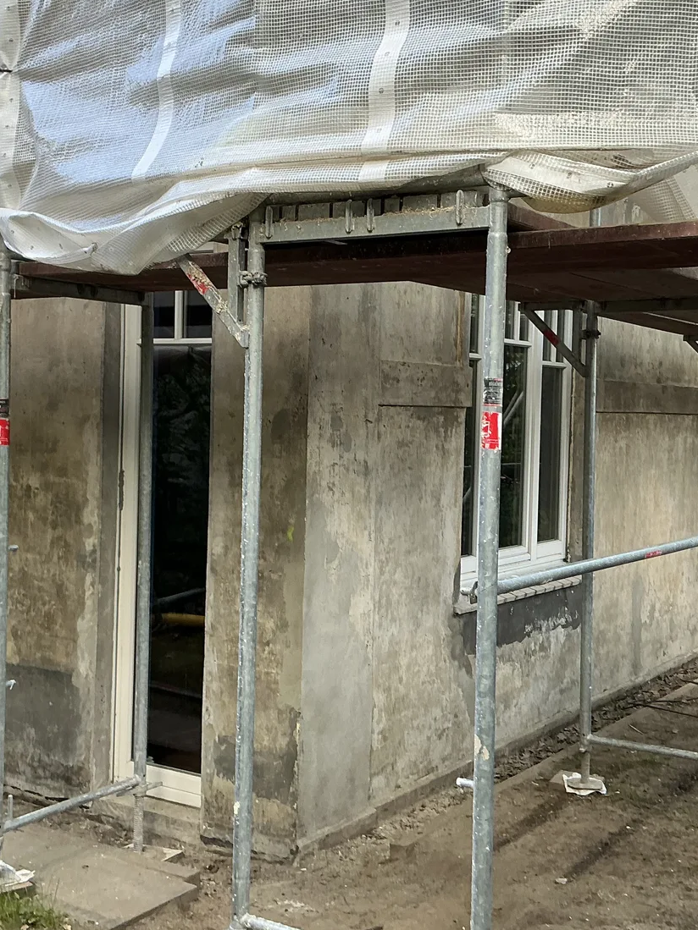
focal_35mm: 34
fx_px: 914
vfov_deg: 53.9
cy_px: 432
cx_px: 328
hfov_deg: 41.8
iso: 25
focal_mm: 3
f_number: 1.8
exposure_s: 1/122
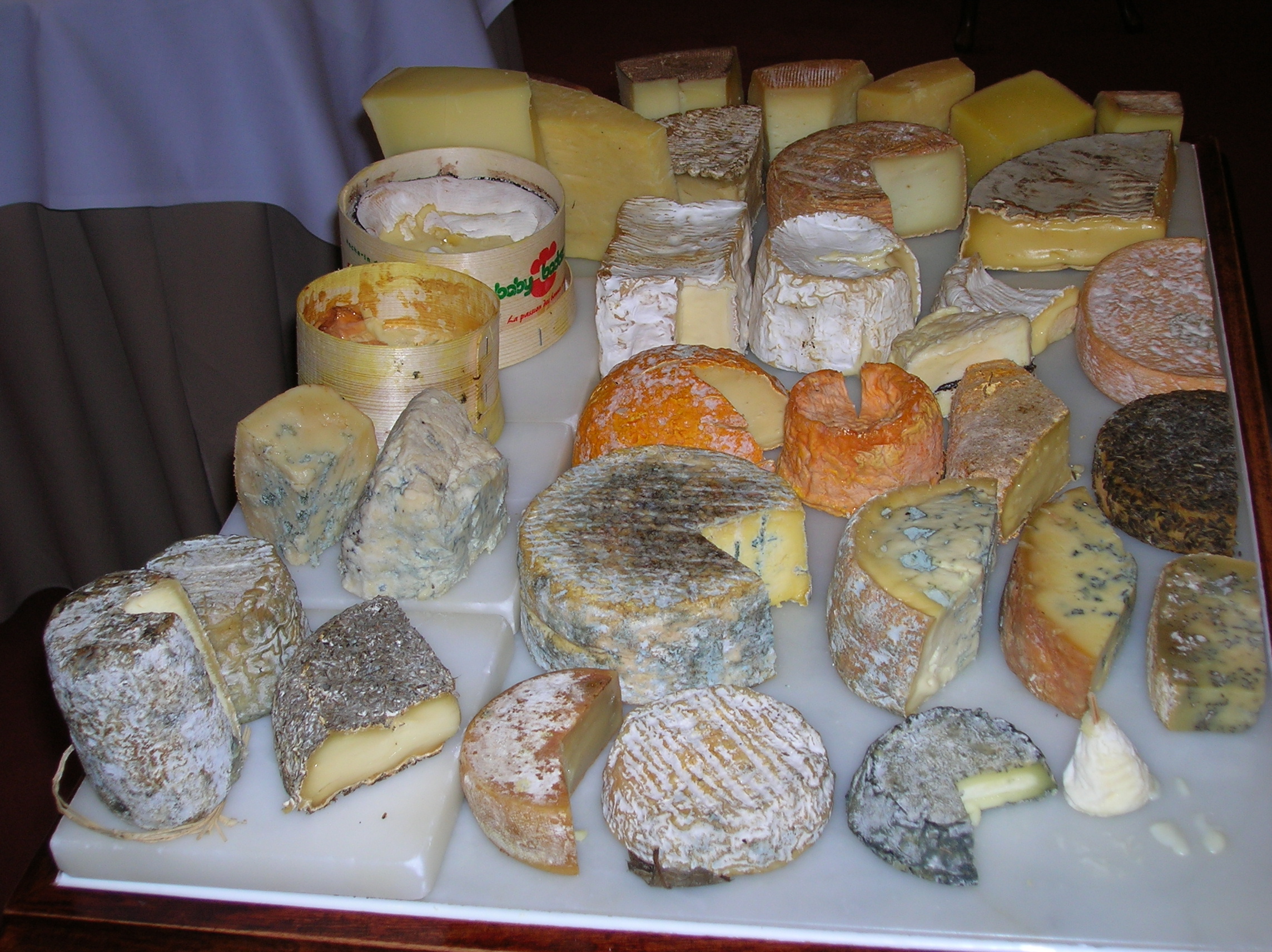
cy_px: 476
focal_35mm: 50
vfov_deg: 29.1
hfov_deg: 38.2
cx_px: 636
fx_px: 1836
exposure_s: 1/60.1
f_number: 3.3
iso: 50
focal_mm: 8.4
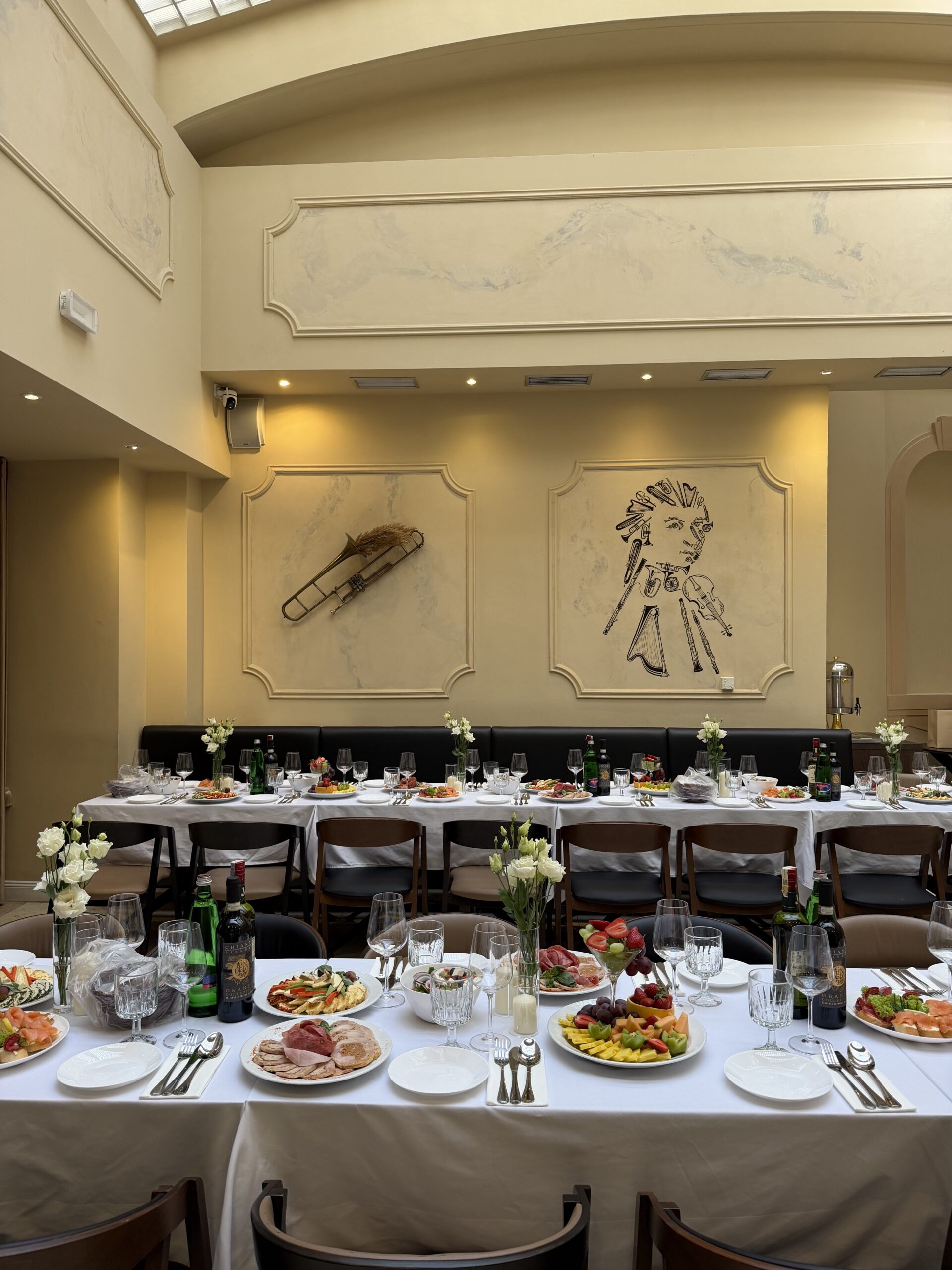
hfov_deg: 56.8
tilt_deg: +1.4
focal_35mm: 24
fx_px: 880
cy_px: 635
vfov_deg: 71.6
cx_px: 476
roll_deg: +0.2
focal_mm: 6.76
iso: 125
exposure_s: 1/100
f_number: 1.78
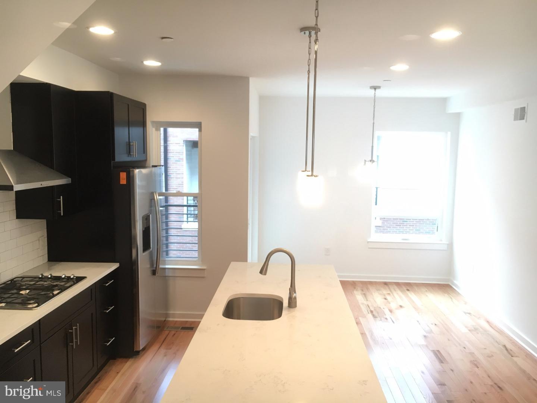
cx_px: 268
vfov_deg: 48.2
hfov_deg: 61.7
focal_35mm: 29
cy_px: 202
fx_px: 450
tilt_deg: -4.9
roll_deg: -0.1
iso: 64
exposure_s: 1/30
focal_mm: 4.15
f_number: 2.2
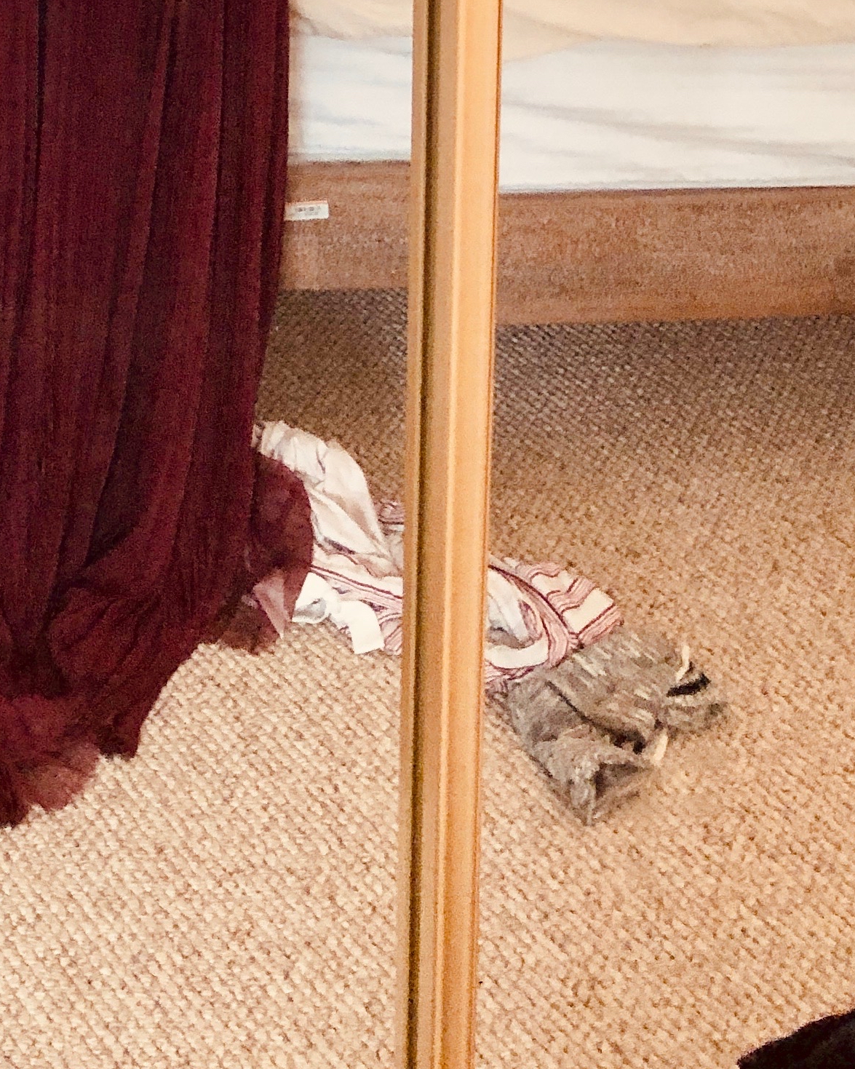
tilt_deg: -12.4
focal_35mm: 75
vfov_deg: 22.3
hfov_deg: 20.1
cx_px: 101
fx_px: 2373
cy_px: -379
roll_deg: +1.5
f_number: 1.8
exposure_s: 1/30
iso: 32
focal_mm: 4
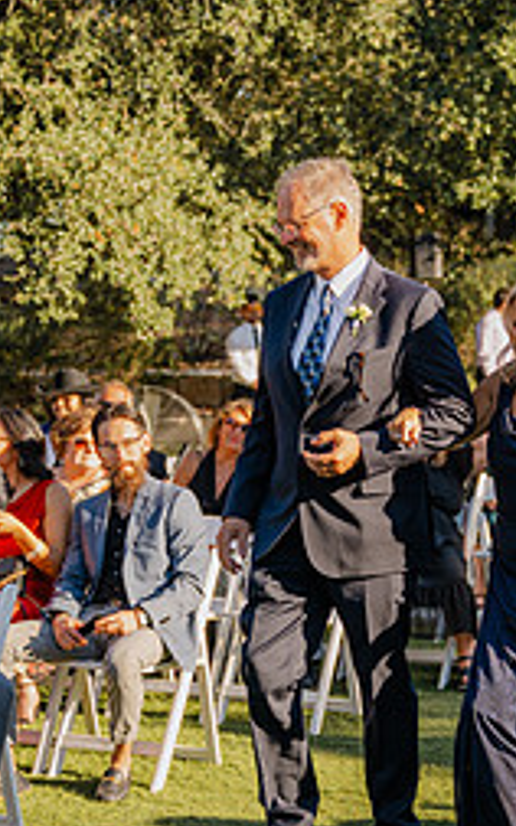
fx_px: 1959
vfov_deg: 23.7
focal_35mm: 87
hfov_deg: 14.9
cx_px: 395
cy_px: 539
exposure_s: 1/1250
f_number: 2.8
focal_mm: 48
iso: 200
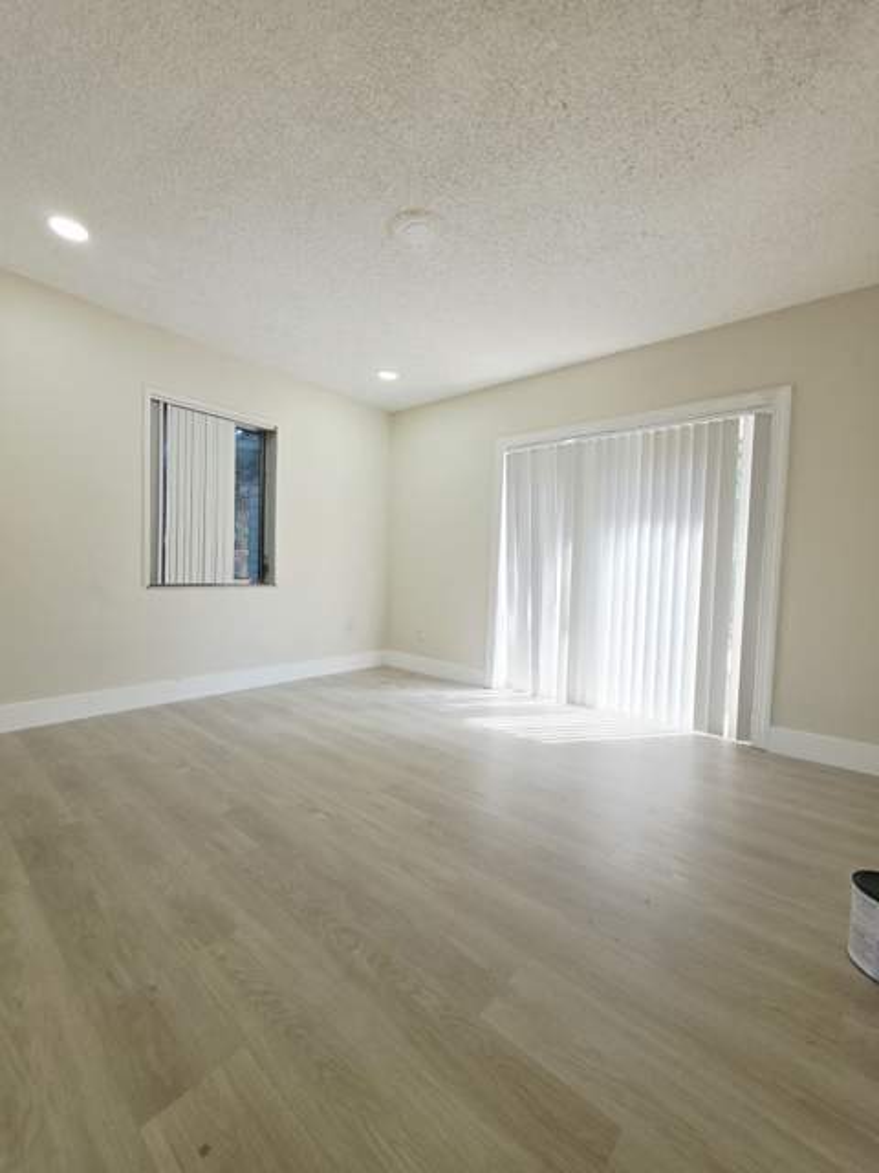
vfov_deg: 106.2
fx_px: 440
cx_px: 440
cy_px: 586
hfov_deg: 89.9
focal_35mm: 13
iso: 40
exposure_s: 1/120
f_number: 1.9
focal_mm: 2.2
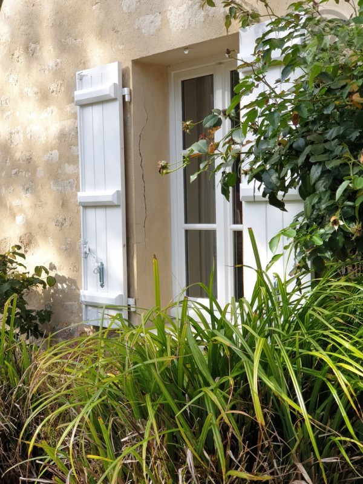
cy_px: 242
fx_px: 727
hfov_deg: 28.0
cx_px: 182
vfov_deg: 36.8
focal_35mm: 52
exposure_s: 1/272
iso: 25
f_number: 2.4
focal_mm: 6
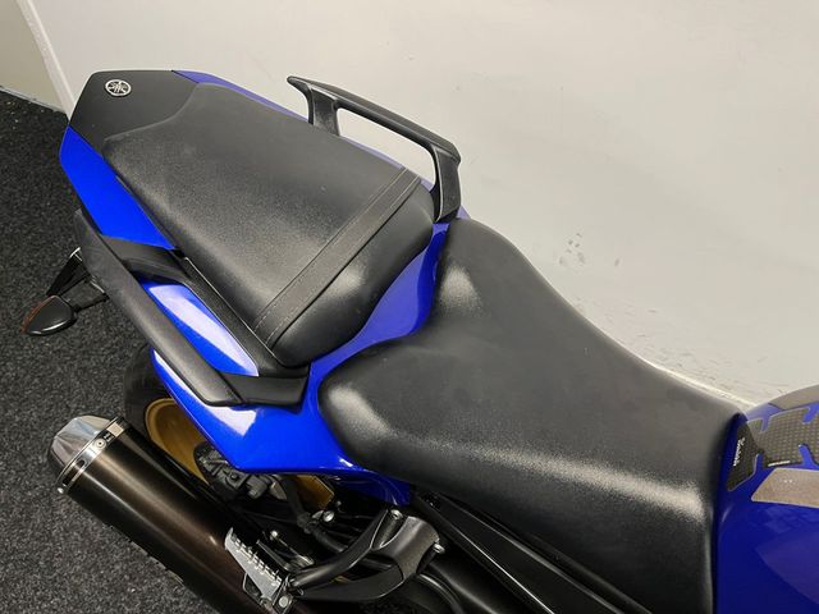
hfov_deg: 67.3
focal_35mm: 26
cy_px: 307
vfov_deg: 53.1
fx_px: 615
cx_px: 410
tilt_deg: -49.6
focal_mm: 5.1
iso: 125
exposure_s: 1/50
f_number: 1.6
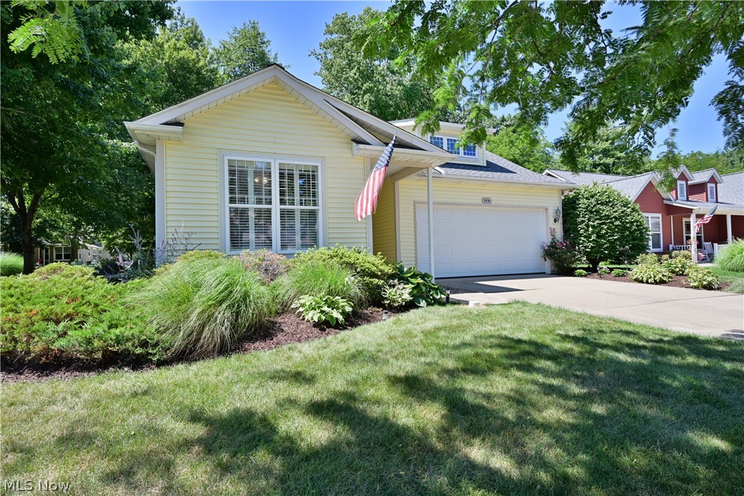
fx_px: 393
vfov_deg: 64.6
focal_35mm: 19
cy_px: 248
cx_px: 372
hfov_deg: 86.9
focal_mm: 19
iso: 320
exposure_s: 1/320
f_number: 9
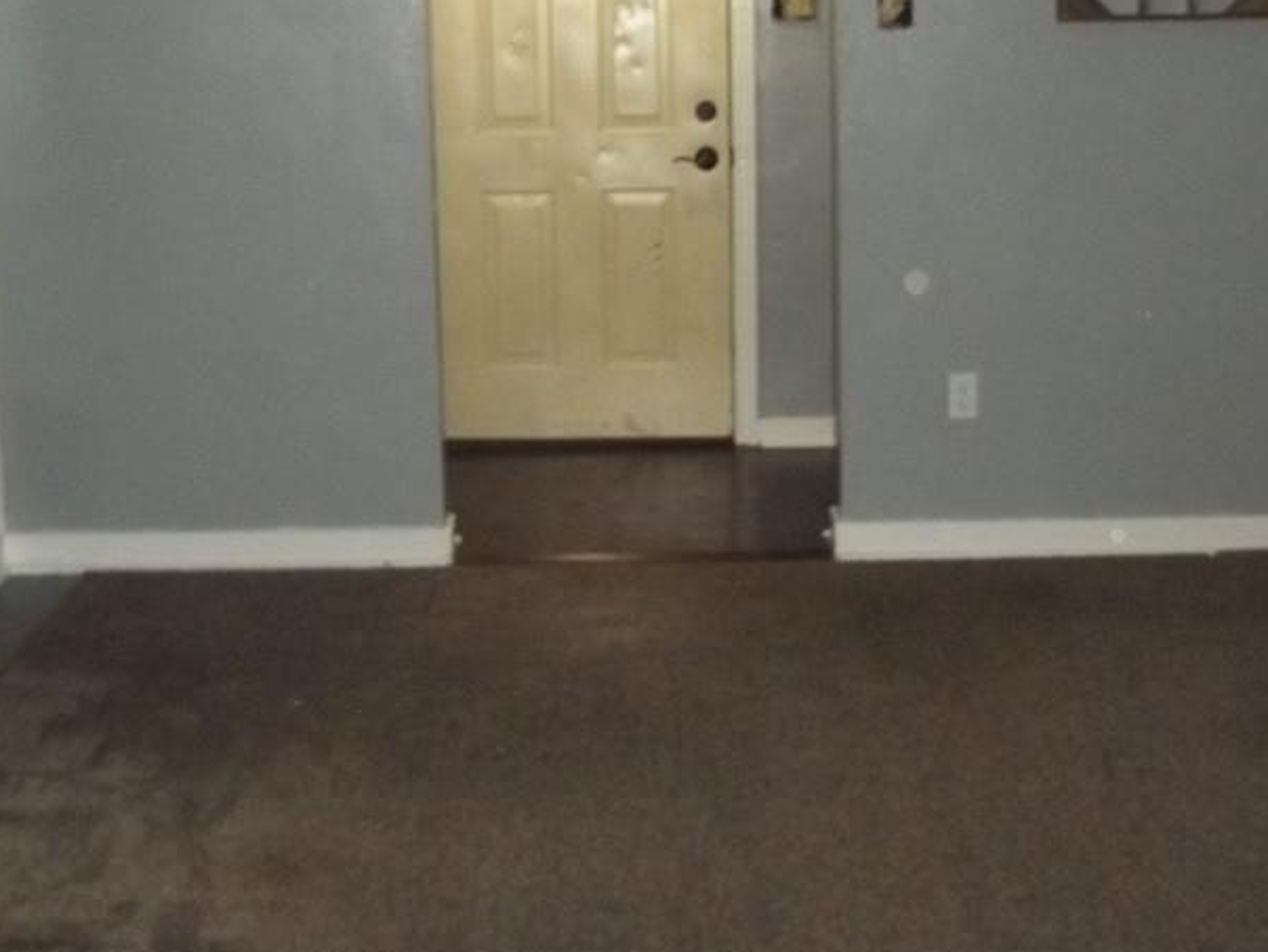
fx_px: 2053
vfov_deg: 25.8
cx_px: 564
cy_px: 227
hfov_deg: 34.3
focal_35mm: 56
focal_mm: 5.9
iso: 320
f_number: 3.3
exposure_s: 1/30
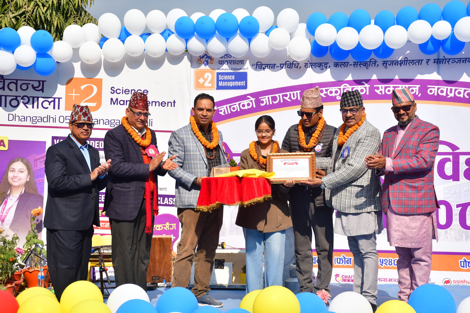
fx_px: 940
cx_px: 235
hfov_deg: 28.1
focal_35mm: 72
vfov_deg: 18.9
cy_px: 156
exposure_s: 1/1000
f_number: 5.6
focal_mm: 48
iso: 250
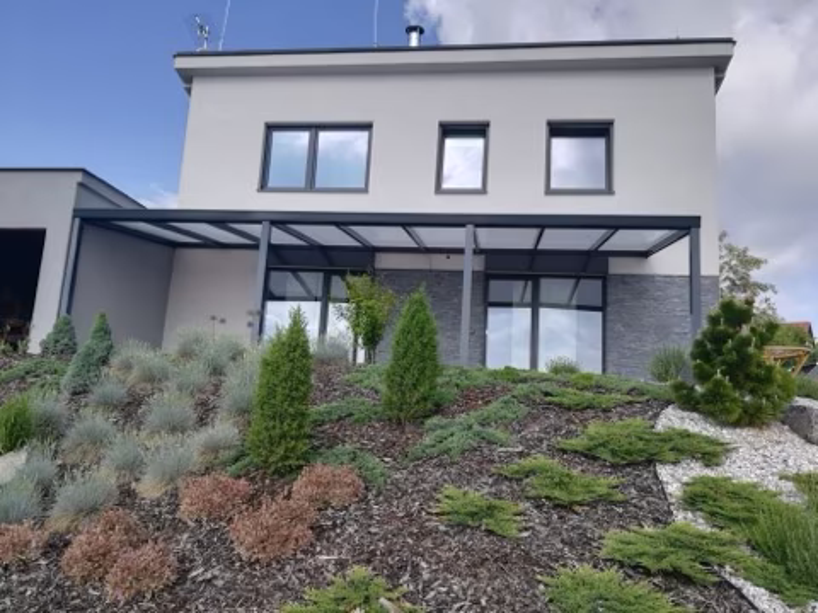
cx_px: 409
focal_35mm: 26
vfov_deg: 53.1
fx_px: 614
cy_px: 306
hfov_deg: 67.3
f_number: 2.2
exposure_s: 1/689
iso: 50
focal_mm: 3.83
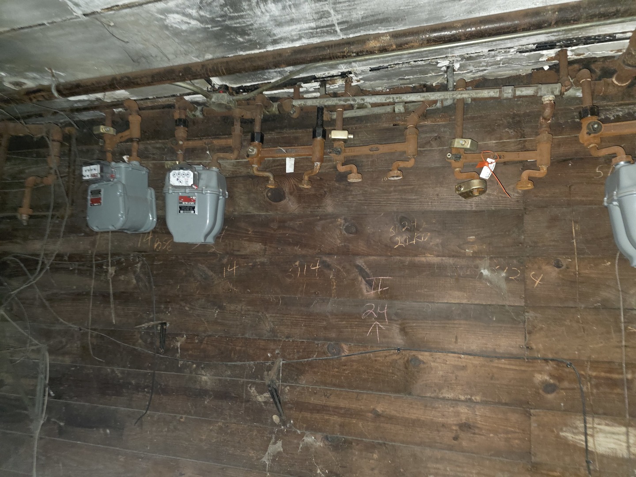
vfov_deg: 58.9
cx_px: 318
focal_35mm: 23
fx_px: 423
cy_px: 238
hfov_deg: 73.9
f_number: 1.7
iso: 400
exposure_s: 1/12
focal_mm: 6.3
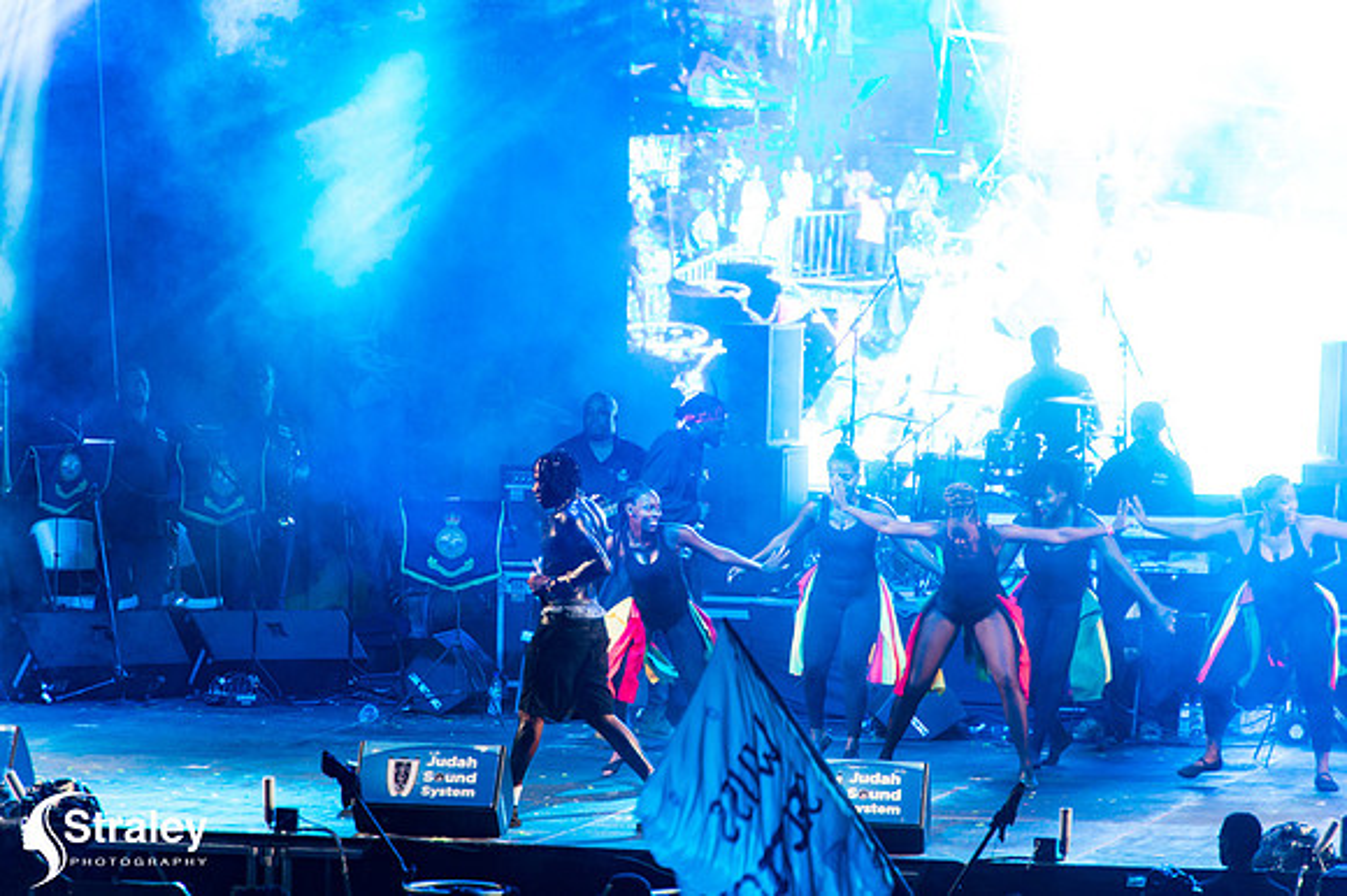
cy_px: 448
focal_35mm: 300
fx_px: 11218
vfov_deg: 4.6
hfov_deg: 6.9
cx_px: 674
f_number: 5.6
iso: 3200
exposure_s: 1/200
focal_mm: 300
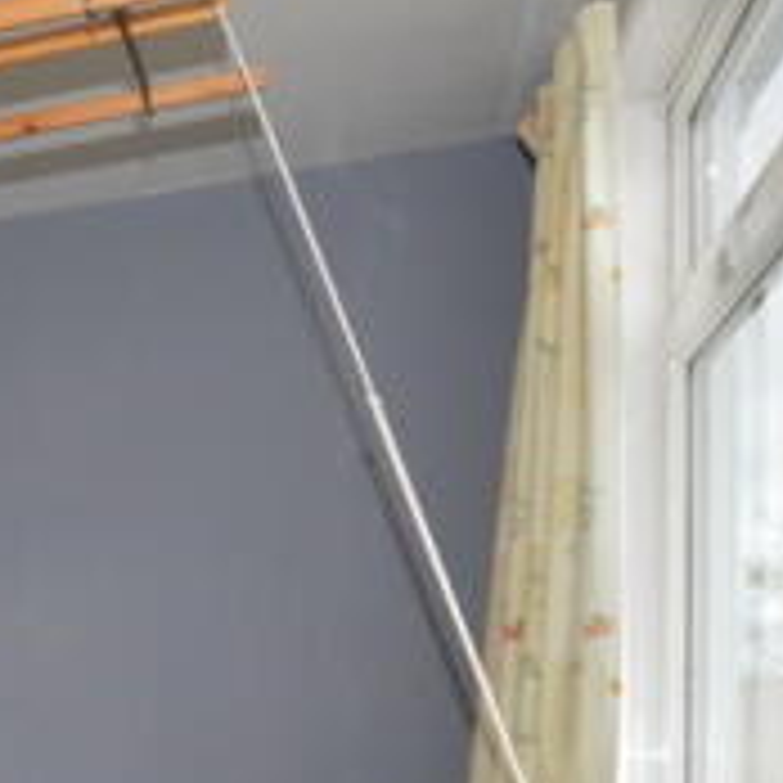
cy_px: 850
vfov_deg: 31.6
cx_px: -382
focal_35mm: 48
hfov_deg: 26.2
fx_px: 1228
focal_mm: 10
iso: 400
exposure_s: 1/60
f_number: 4
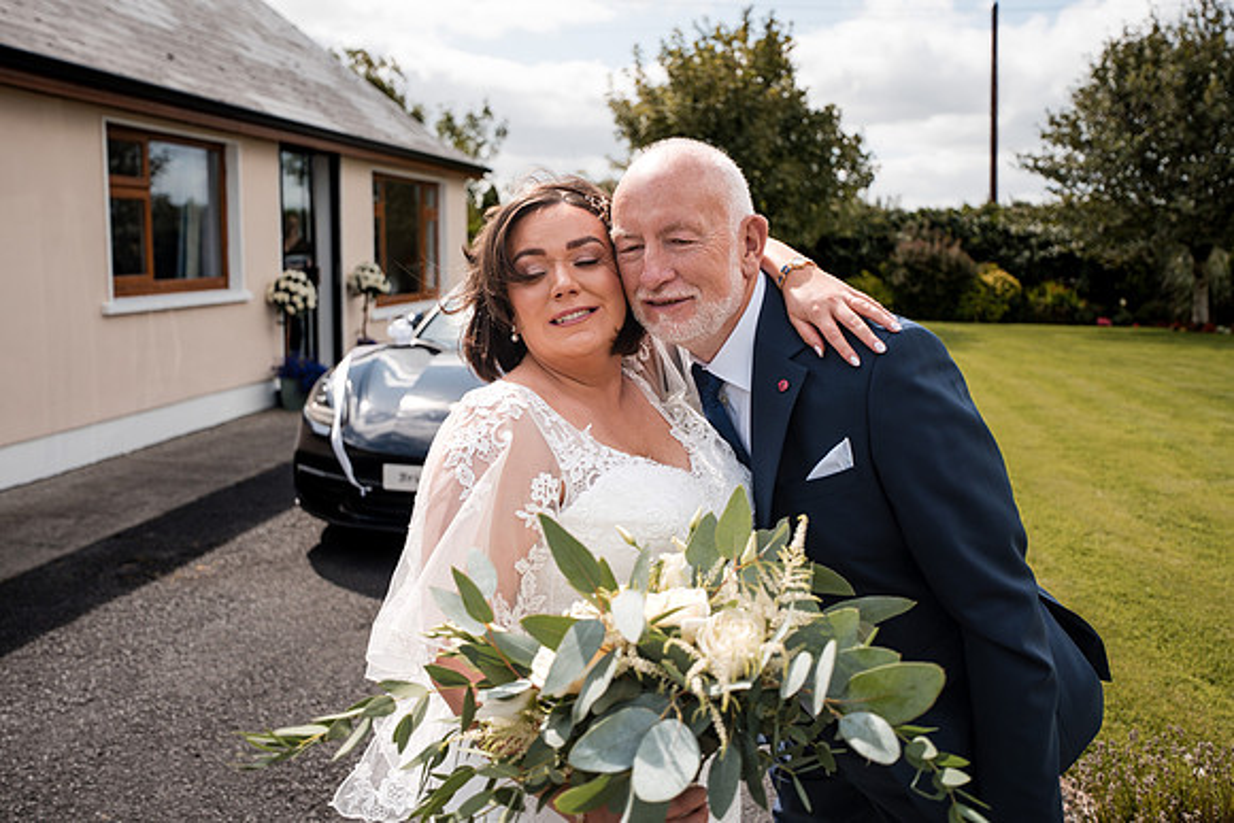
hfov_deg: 57.3
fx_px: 1129
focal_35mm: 33
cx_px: 617
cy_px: 339
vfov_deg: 39.9
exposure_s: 1/1600
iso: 100
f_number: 2.8
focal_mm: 28
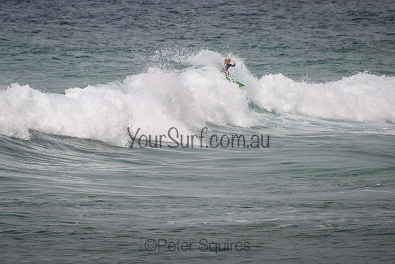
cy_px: 83
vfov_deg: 2.5
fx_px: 6029
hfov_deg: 3.8
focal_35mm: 549
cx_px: 172
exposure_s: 1/2000
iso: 180
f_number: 5.6
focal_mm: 400
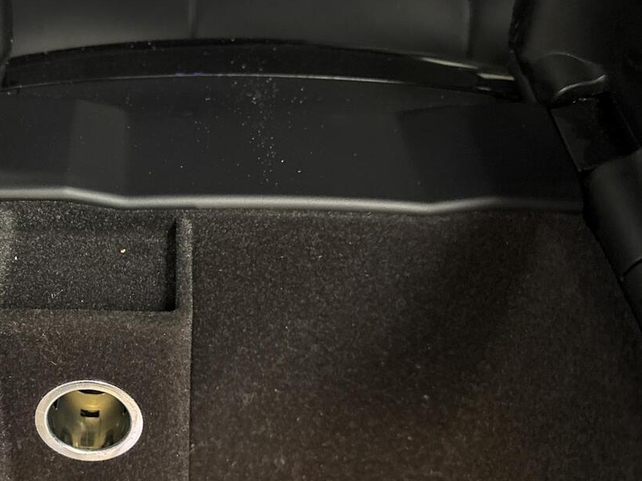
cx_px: 86
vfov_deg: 31.1
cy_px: 341
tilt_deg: -47.8
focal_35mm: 46
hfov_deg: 38.9
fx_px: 853
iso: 2000
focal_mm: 5.96
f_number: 1.6
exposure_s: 1/15
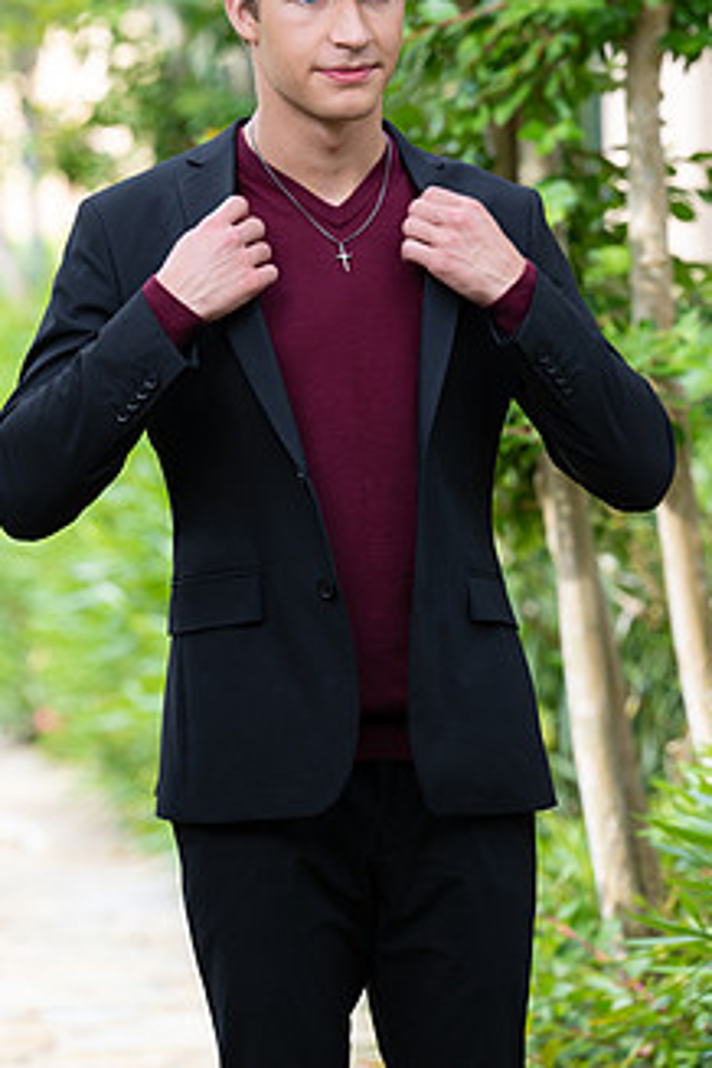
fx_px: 6526
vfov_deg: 9.4
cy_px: 382
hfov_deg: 6.2
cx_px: 333
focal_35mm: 220
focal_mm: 160
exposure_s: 1/200
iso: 160
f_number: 4.5
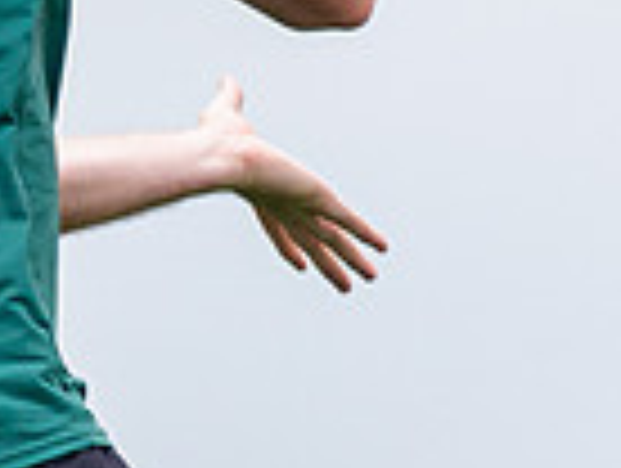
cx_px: -266
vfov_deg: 2.6
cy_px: 728
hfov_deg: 3.5
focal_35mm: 566
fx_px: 10172
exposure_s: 1/5000
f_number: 2.8
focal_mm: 86
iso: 640
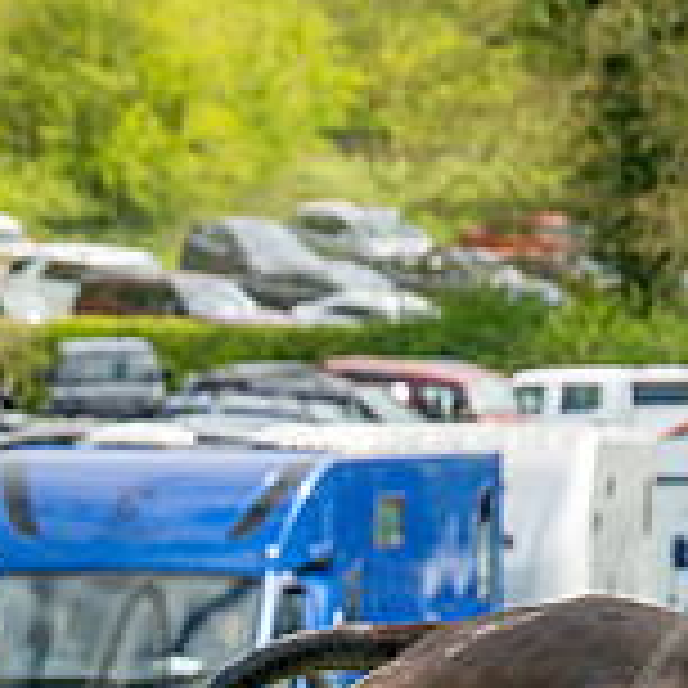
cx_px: 1278
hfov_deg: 4.2
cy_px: 974
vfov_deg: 4.2
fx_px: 9309
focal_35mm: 414
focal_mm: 70
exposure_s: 1/2000
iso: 200
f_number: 4
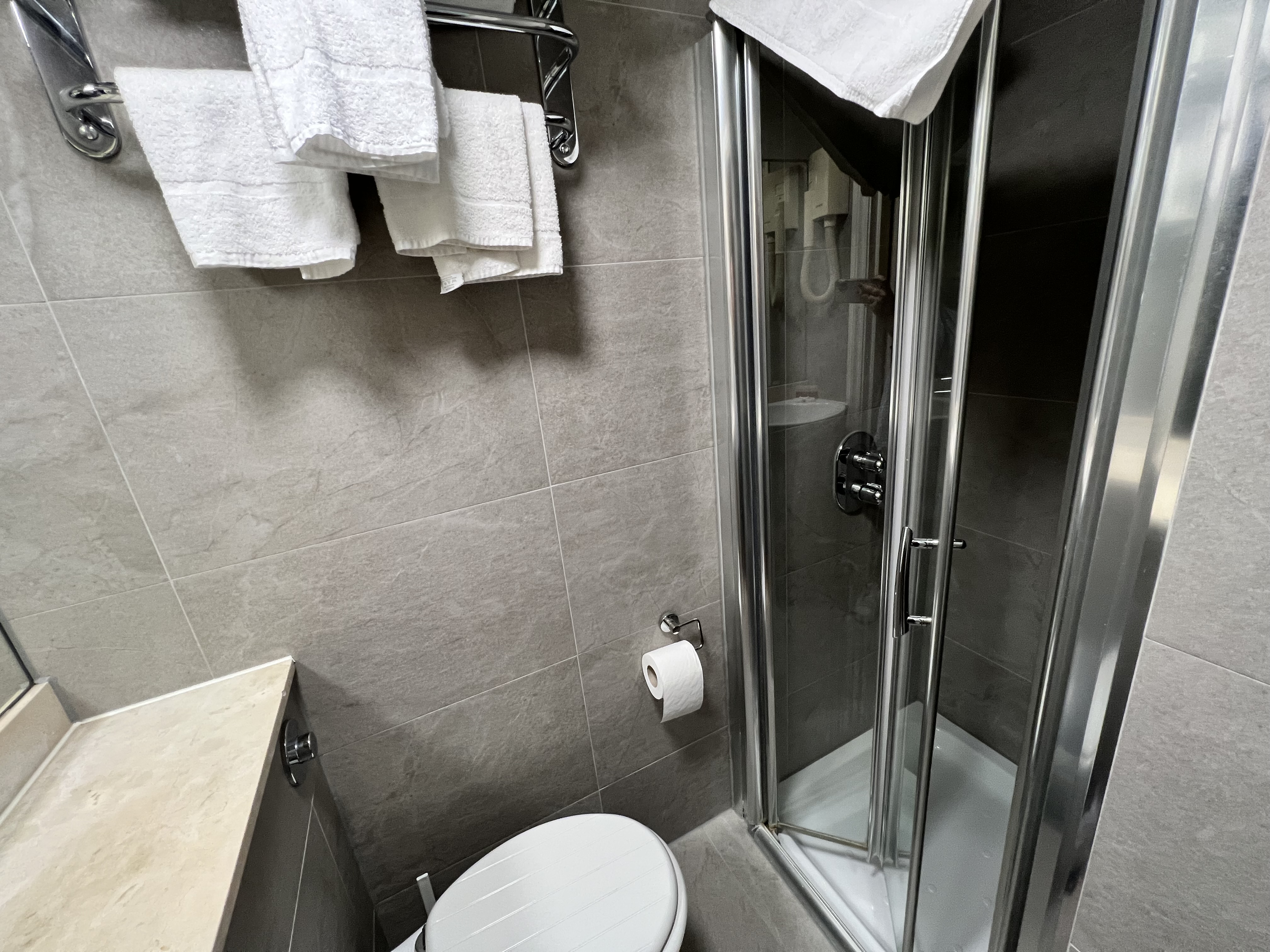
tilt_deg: -19.0
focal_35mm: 13
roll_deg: +6.0
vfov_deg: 89.9
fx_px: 477
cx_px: 635
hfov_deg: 106.2
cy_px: 476
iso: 200
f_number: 1.8
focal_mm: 1.57
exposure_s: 1/50
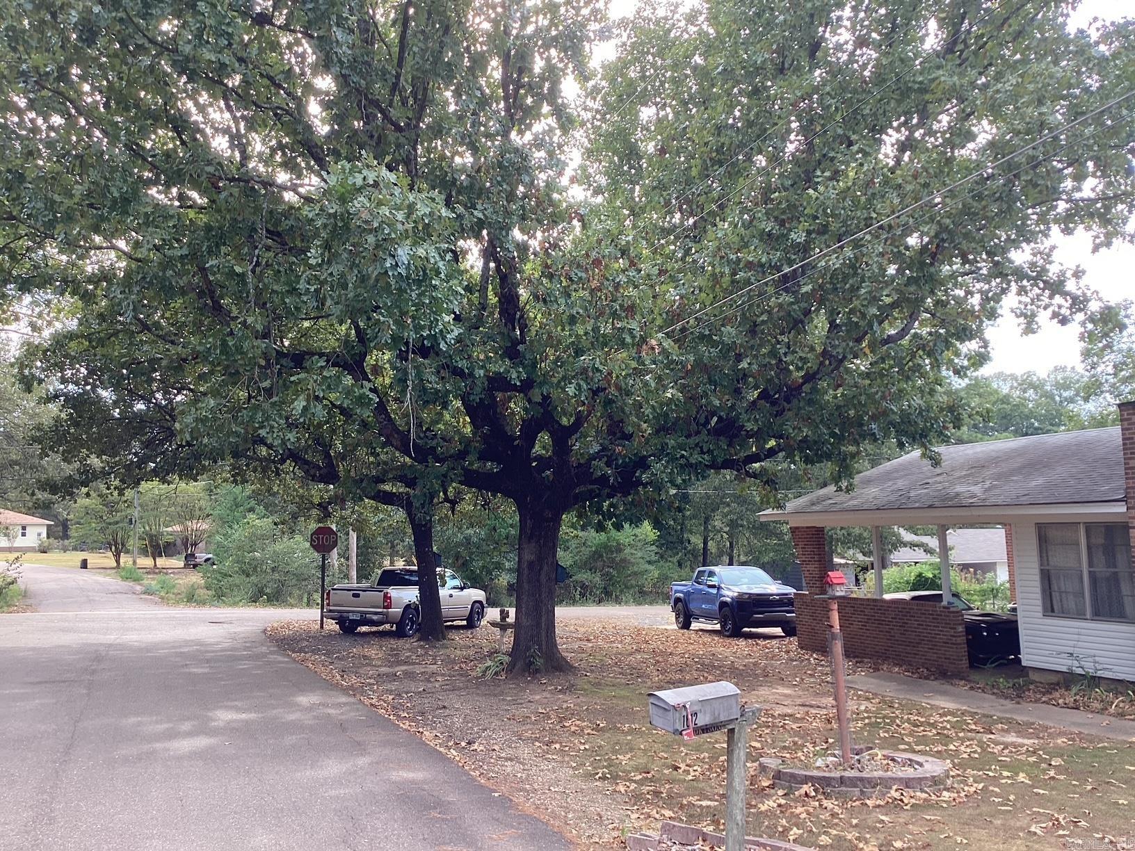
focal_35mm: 31
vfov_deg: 45.4
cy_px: 426
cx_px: 568
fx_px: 1016
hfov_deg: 58.4
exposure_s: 1/120
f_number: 2.4
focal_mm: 3.3
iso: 32
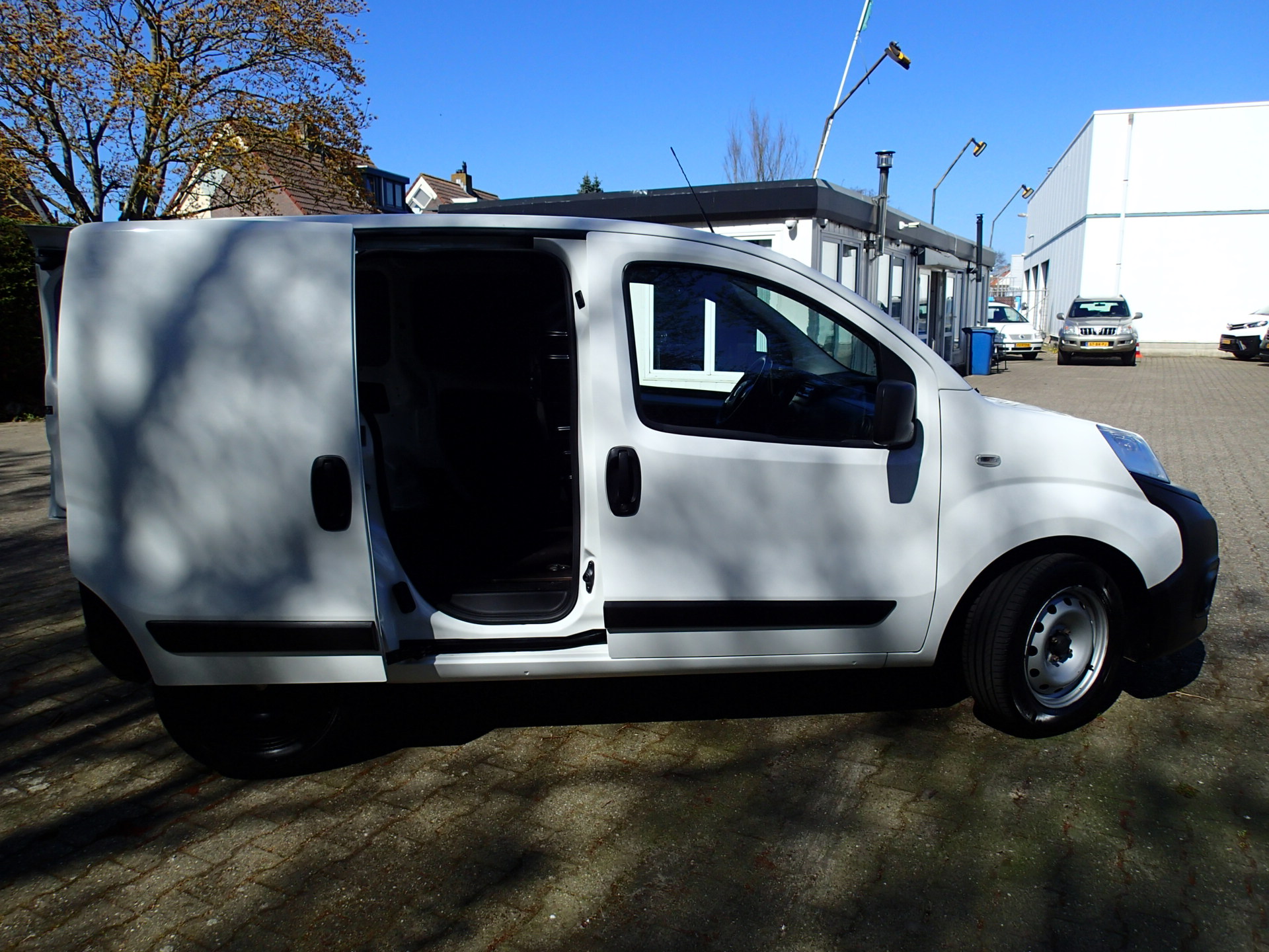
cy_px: 476
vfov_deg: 54.9
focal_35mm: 25
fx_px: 916
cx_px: 634
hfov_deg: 69.4
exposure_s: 1/250
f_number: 8
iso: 100
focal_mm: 4.5
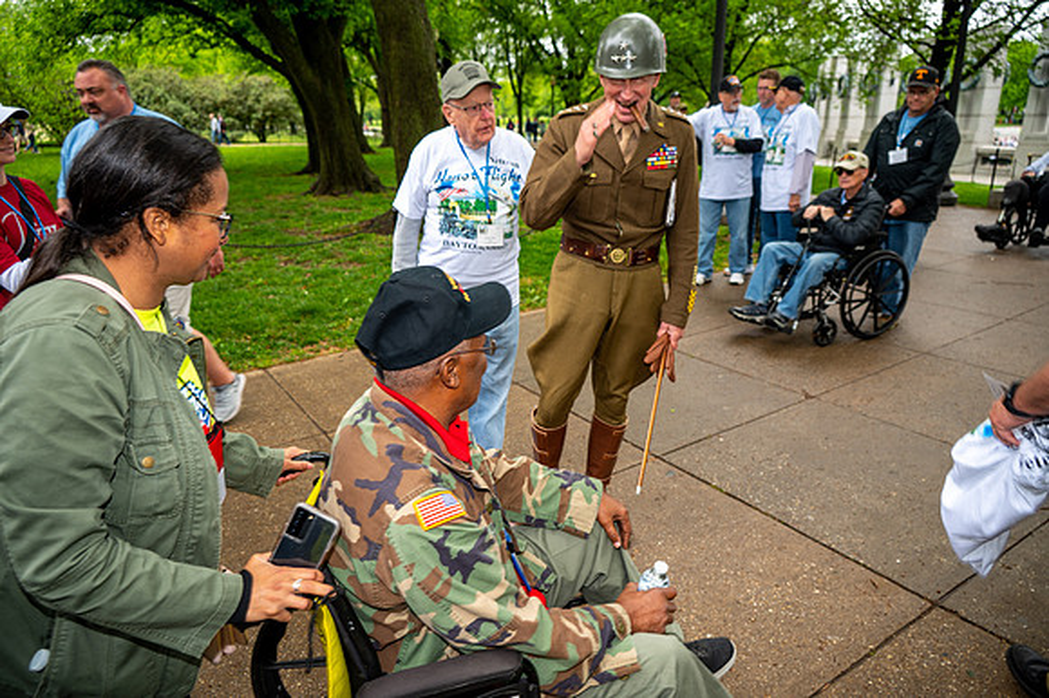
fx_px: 699
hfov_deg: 73.8
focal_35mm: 24
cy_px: 349
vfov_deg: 53.1
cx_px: 524
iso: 110
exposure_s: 1/60
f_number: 4
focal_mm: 24
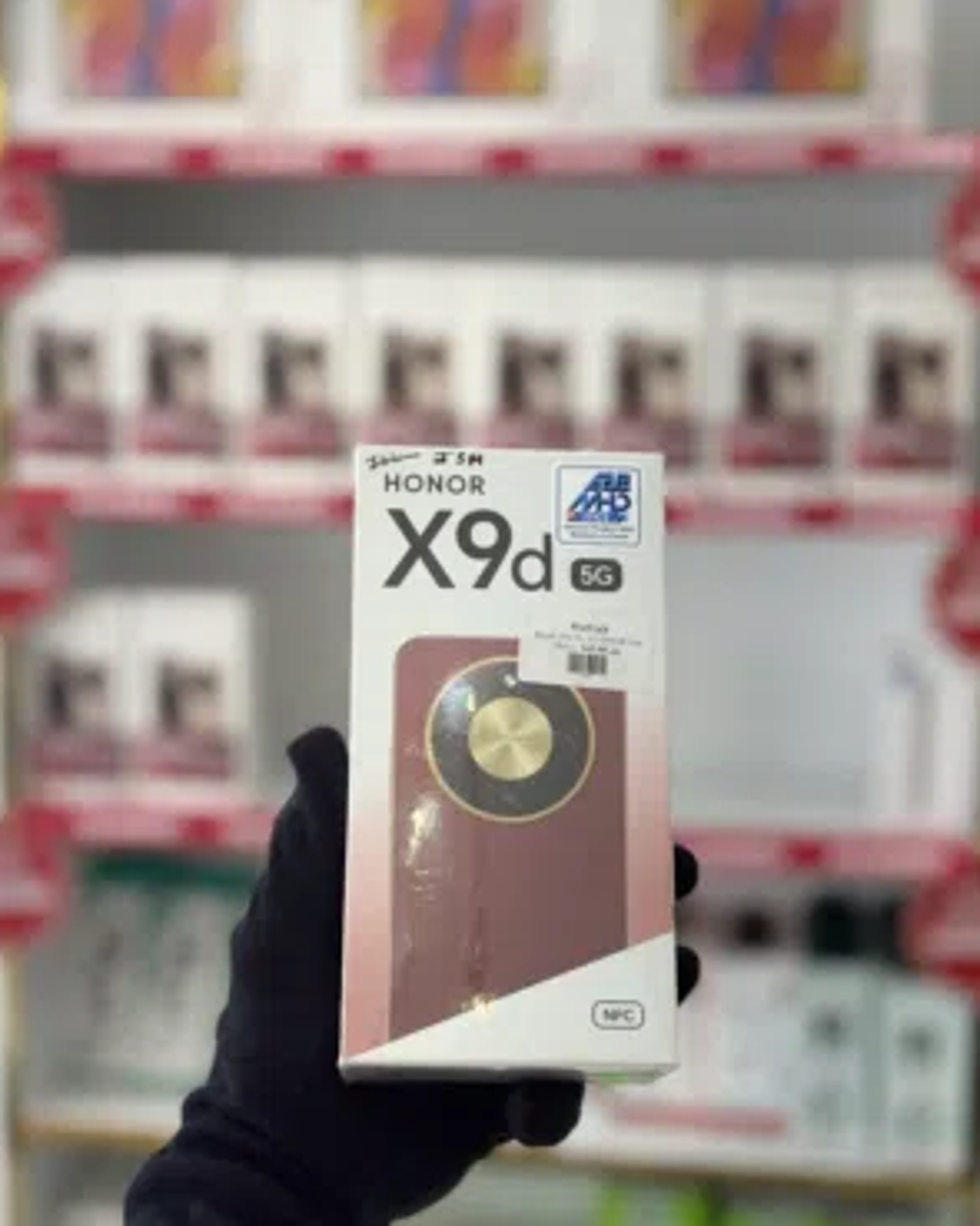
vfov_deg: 34.1
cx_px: 488
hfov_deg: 27.6
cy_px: 655
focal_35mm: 55
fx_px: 1995
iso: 40
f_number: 1.6
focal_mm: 5.96
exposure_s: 1/515
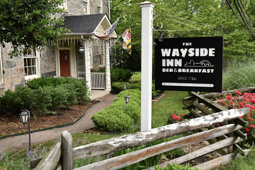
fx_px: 266
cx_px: 128
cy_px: 85
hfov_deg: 51.3
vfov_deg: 35.5
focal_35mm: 38
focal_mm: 25
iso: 5000
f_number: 5.6
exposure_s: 1/1000
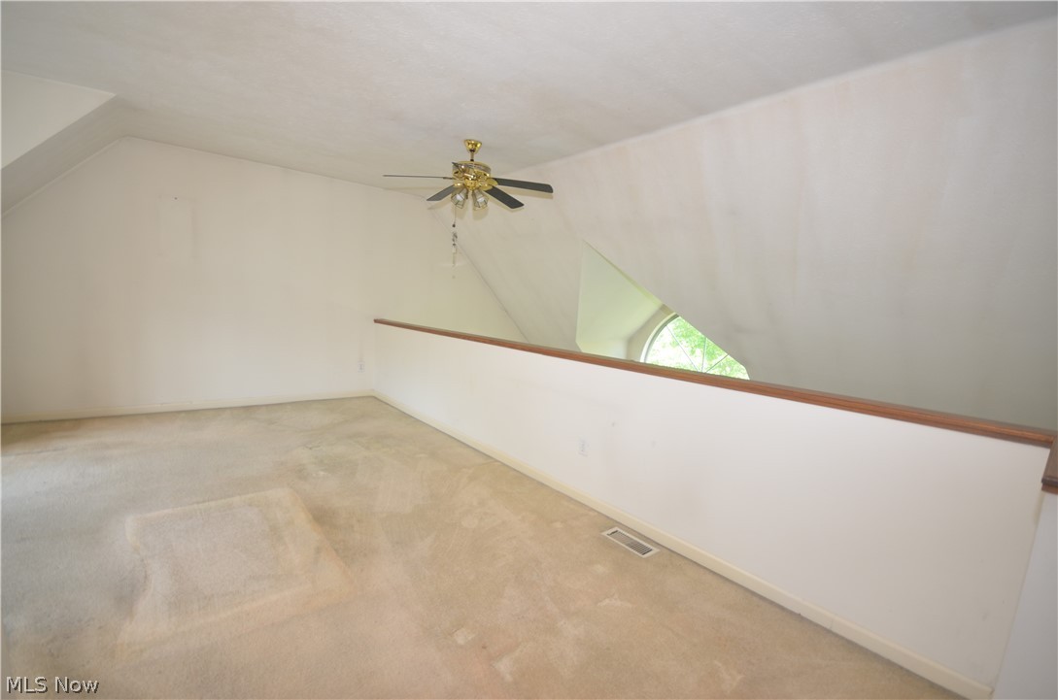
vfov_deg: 77.1
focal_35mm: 15
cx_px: 529
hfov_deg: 100.5
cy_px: 350
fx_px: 440
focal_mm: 10
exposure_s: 1/60
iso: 360
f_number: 4
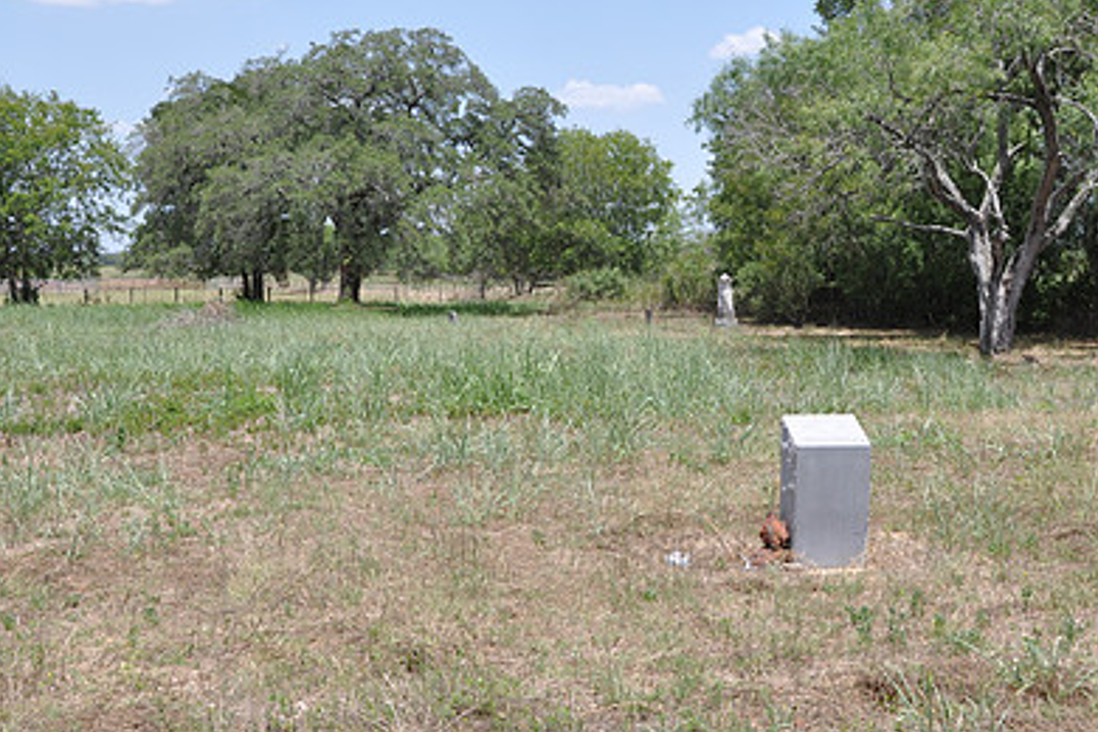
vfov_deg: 27.5
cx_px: 631
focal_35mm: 49
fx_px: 1494
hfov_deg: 40.2
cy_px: 356
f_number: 8
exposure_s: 1/250
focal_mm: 22
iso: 200
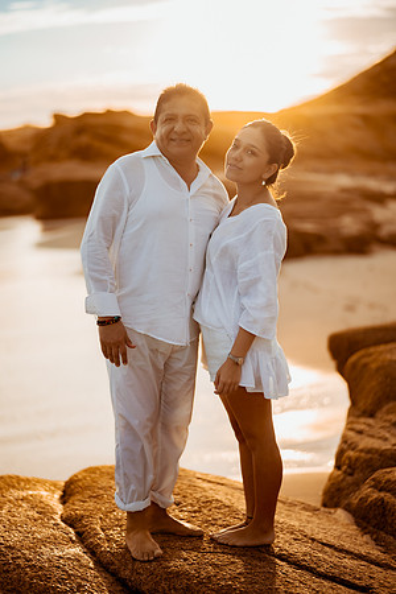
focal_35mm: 58
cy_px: 297
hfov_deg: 23.4
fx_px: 957
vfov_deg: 34.5
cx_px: 198
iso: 80
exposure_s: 1/3200
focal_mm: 58
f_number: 1.4
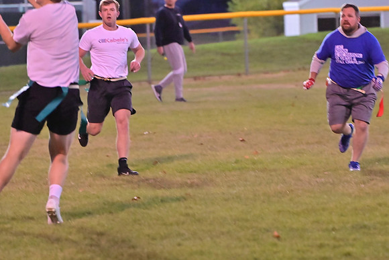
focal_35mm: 270
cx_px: 194
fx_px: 2918
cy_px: 130
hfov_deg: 7.6
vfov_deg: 5.1
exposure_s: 1/400
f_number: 4
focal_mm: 180
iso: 6400
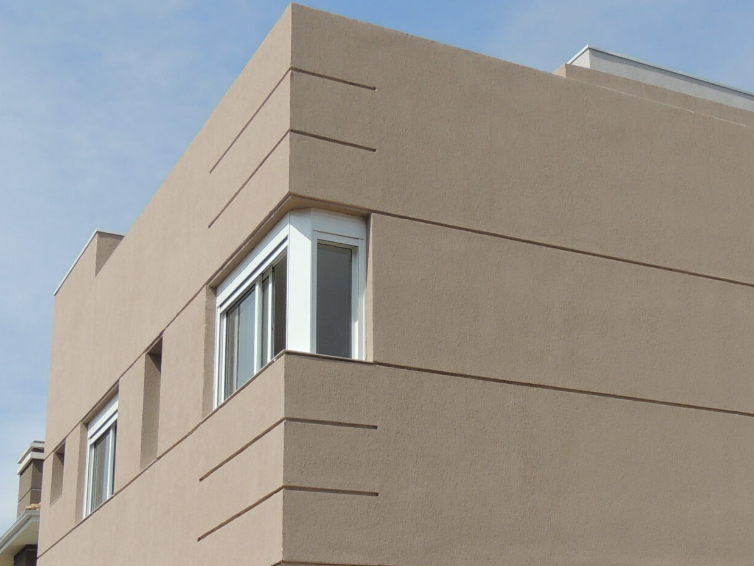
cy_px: 382
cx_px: 528
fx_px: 1350
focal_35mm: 62
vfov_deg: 23.5
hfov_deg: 30.9
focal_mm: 5.3
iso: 100
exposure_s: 1/1250
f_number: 3.5
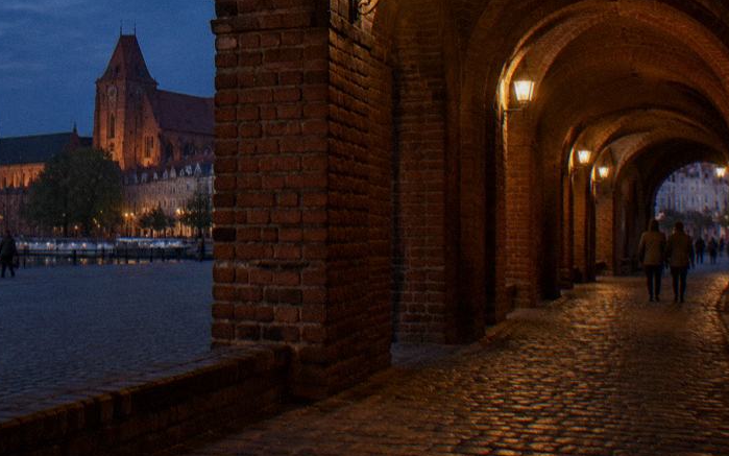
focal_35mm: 70
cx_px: 324
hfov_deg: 29.3
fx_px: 1391
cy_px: 158
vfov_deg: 18.6
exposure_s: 1/25
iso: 5000
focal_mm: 48
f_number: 9
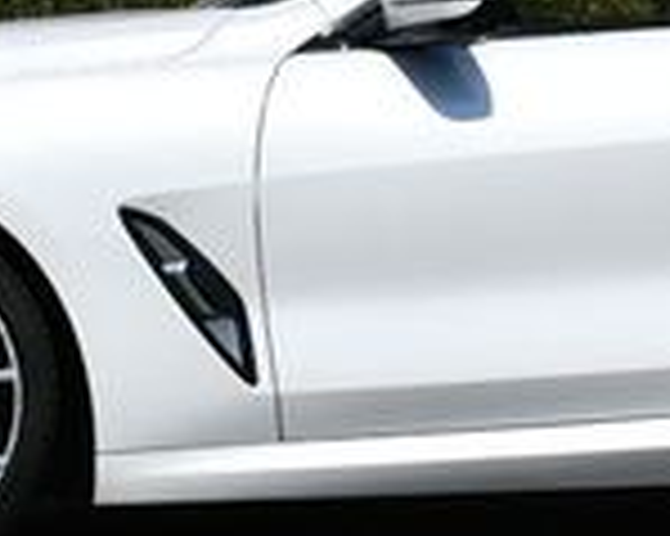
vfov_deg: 5.9
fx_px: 5113
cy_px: -216
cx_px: 630
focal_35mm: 258
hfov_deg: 7.5
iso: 100
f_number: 10
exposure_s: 1/400
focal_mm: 32
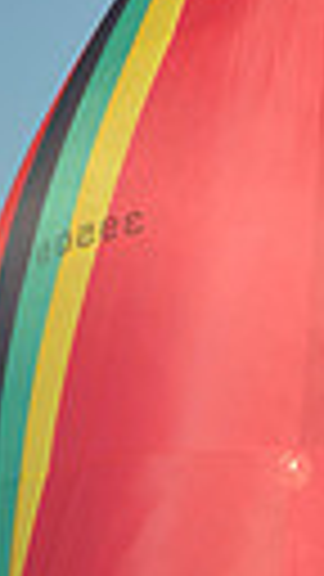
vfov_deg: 6.1
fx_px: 5422
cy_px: 554
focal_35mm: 355
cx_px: 164
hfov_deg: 3.4
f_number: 6.3
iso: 200
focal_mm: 75
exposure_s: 1/640
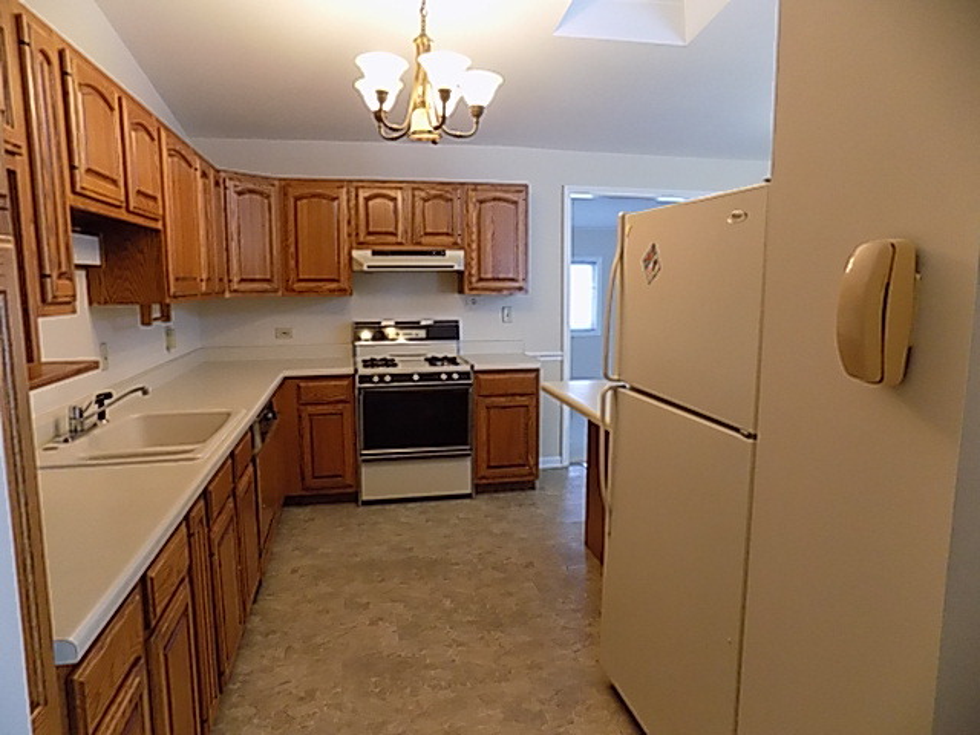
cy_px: 368
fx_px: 651
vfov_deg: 58.9
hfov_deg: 73.9
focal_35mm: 23
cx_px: 490
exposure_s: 1/30
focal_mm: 4
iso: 360
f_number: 3.1
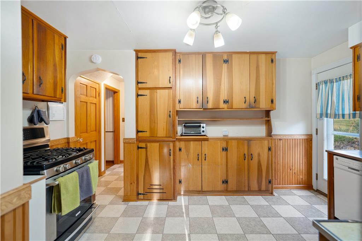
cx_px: 181
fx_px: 161
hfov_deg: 96.8
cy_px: 120
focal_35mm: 16
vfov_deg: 73.7
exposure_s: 1/30
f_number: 2.8
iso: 200
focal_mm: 16
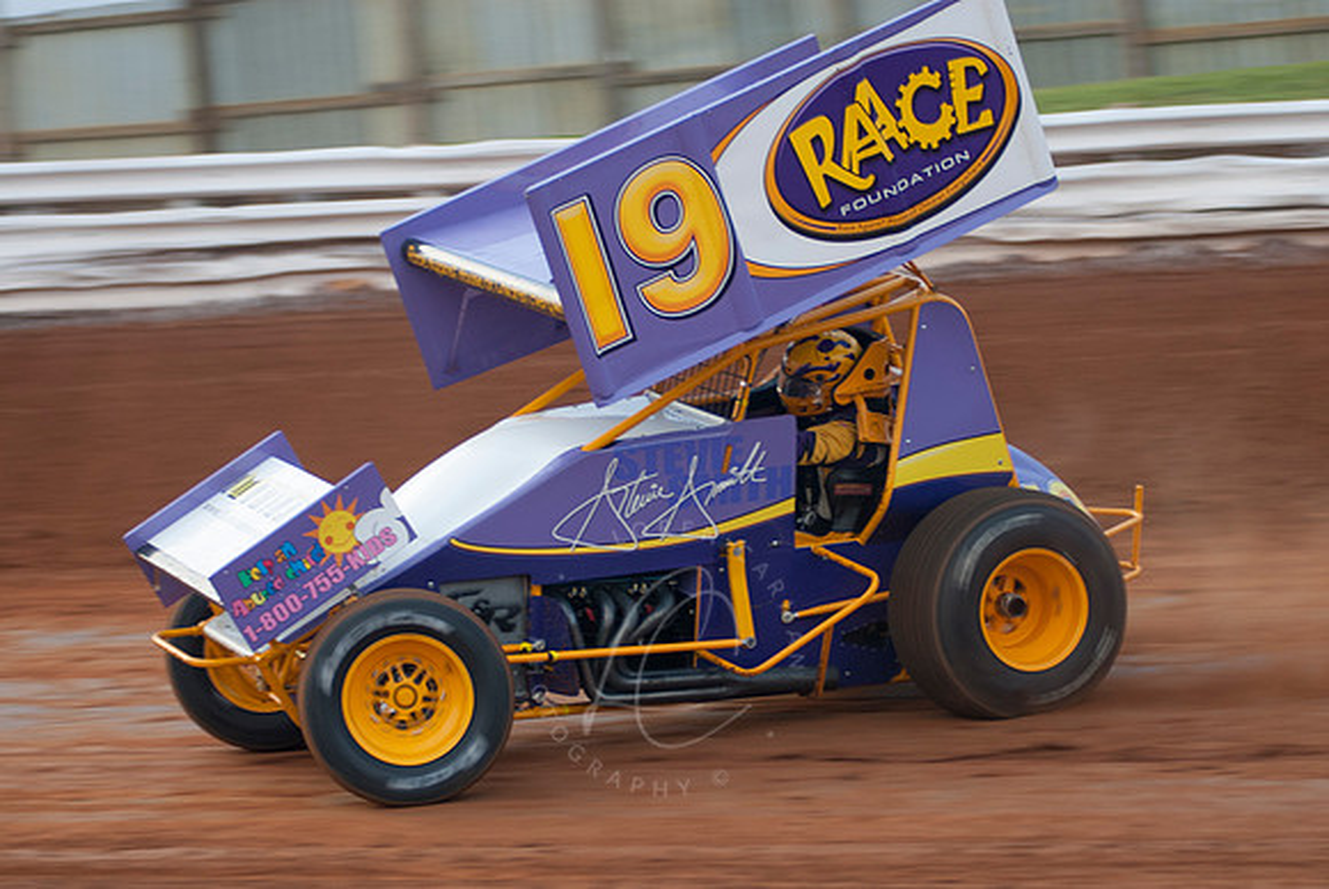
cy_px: 444
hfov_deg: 17.0
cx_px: 664
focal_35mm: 120
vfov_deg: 11.4
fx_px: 4434
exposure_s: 1/400
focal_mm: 80
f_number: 2.8
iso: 250
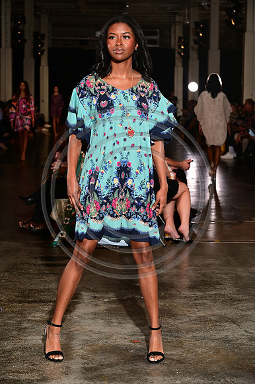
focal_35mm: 82
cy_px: 192
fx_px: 872
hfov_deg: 16.6
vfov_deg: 24.8
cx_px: 128
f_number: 6.3
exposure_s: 1/160
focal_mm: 82
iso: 1000
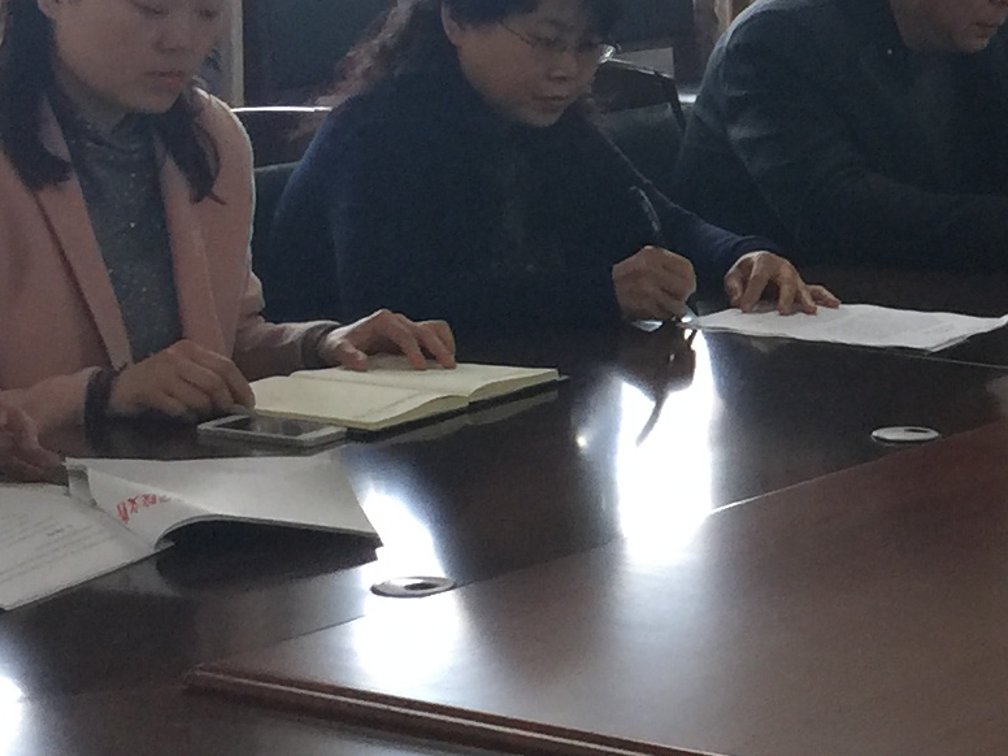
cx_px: 1429
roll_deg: -3.6
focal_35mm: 122
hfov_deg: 15.2
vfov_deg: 12.1
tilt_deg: -11.6
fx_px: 3553
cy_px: 392
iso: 64
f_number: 2.2
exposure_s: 1/33
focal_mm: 4.15
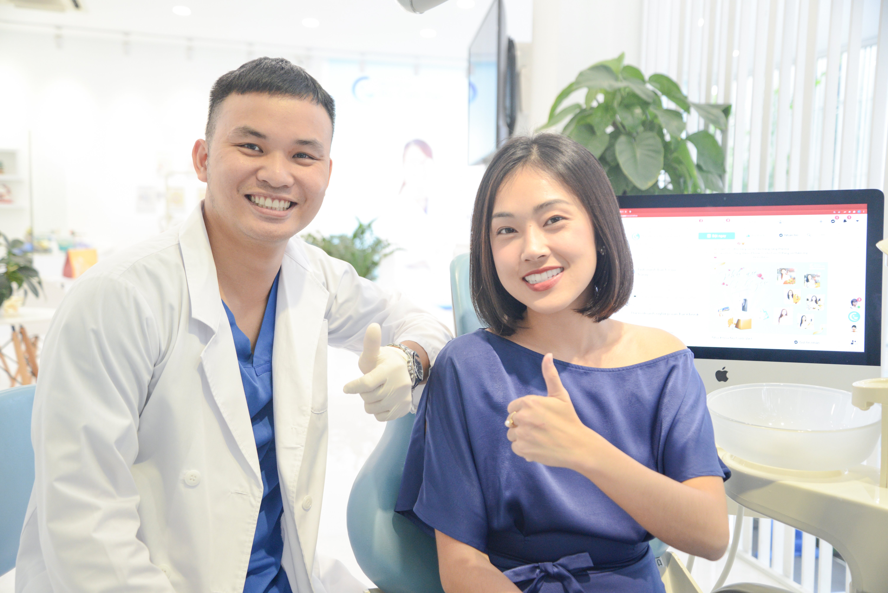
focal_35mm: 35
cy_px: 296
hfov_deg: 54.4
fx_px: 864
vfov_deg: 37.9
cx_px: 444
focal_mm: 35
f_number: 4
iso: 1600
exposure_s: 1/160
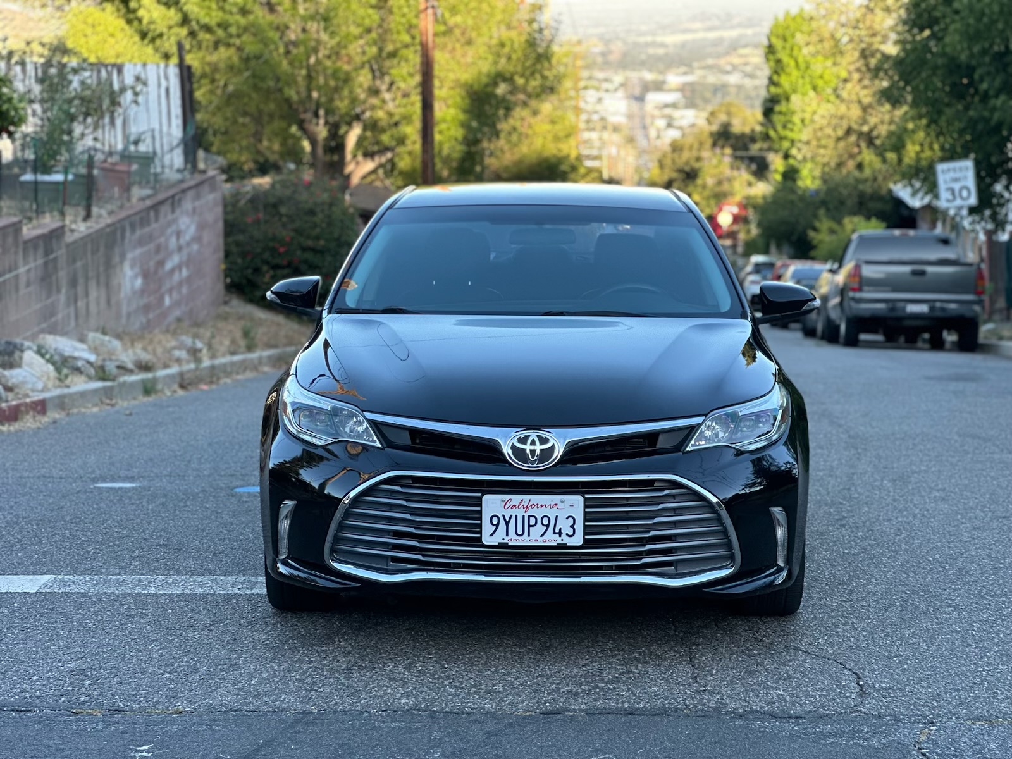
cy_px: 380
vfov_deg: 19.1
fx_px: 2251
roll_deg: +0.3
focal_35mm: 77
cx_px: 506
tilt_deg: -8.4
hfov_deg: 25.3
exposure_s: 1/121
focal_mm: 9
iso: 40
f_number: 2.8
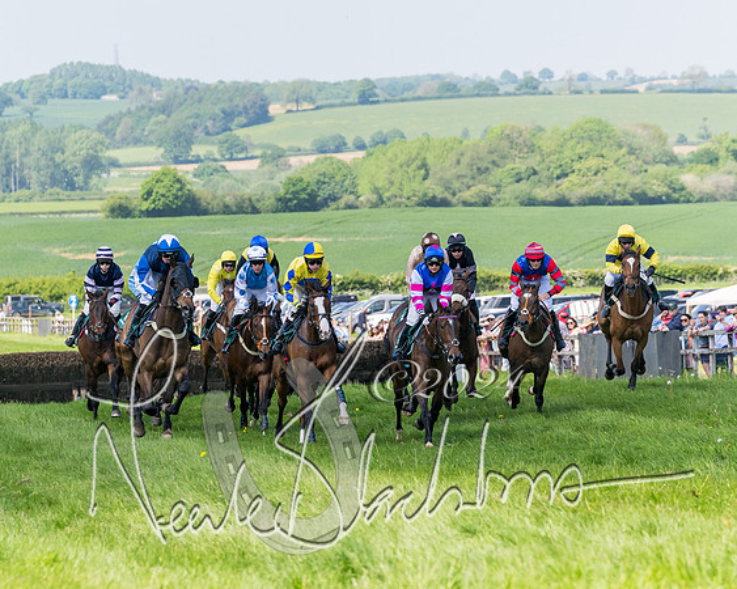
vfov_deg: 6.7
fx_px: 5036
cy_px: 248
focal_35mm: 231
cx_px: 268
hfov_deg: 8.4
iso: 400
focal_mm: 105
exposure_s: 1/3200
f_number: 4
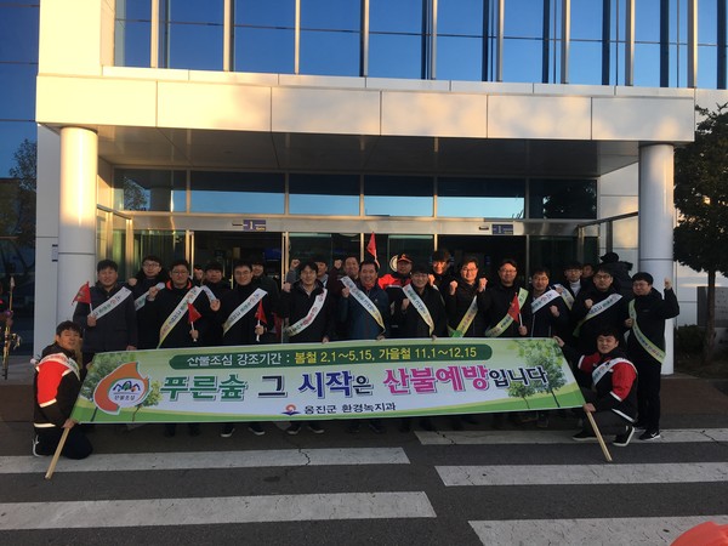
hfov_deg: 61.7
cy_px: 273
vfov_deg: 48.2
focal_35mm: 29
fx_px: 610
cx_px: 364
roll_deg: -1.2
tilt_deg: +1.6
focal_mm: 4.15
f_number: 2.2
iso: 25
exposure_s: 1/561
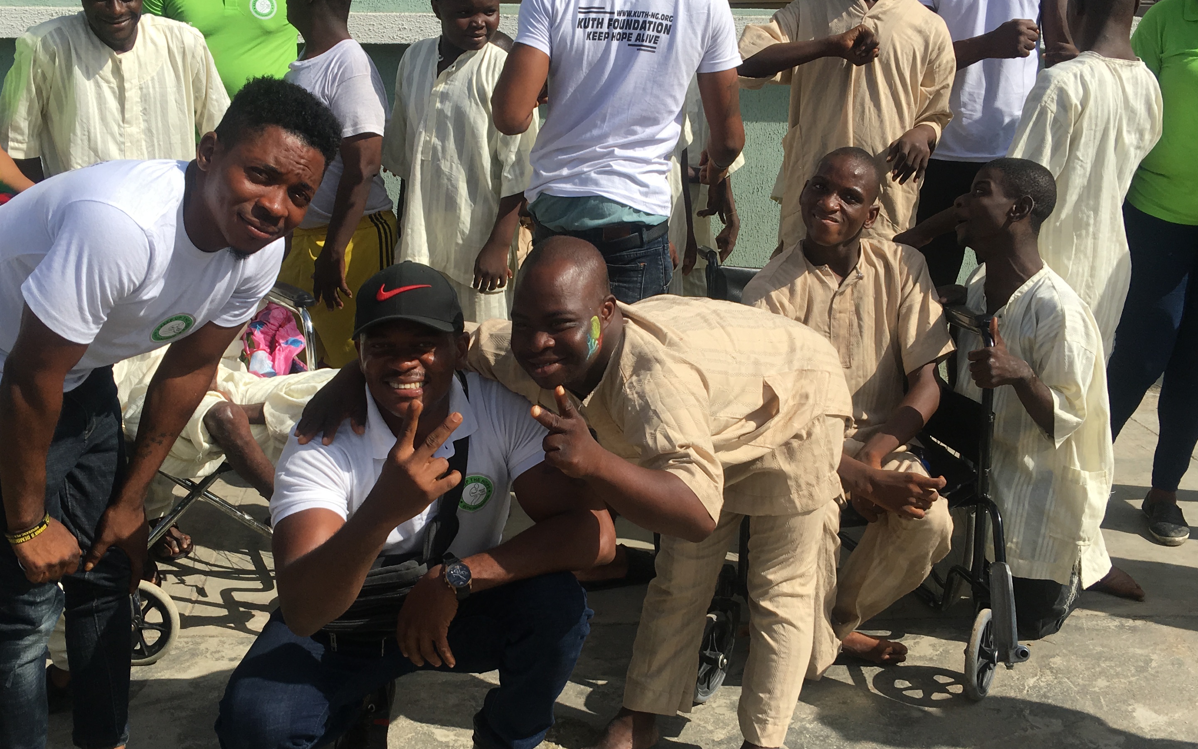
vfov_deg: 29.8
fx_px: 1404
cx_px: 565
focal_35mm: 43
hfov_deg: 46.2
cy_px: 419
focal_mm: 4.15
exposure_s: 1/1832
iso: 25
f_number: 2.2
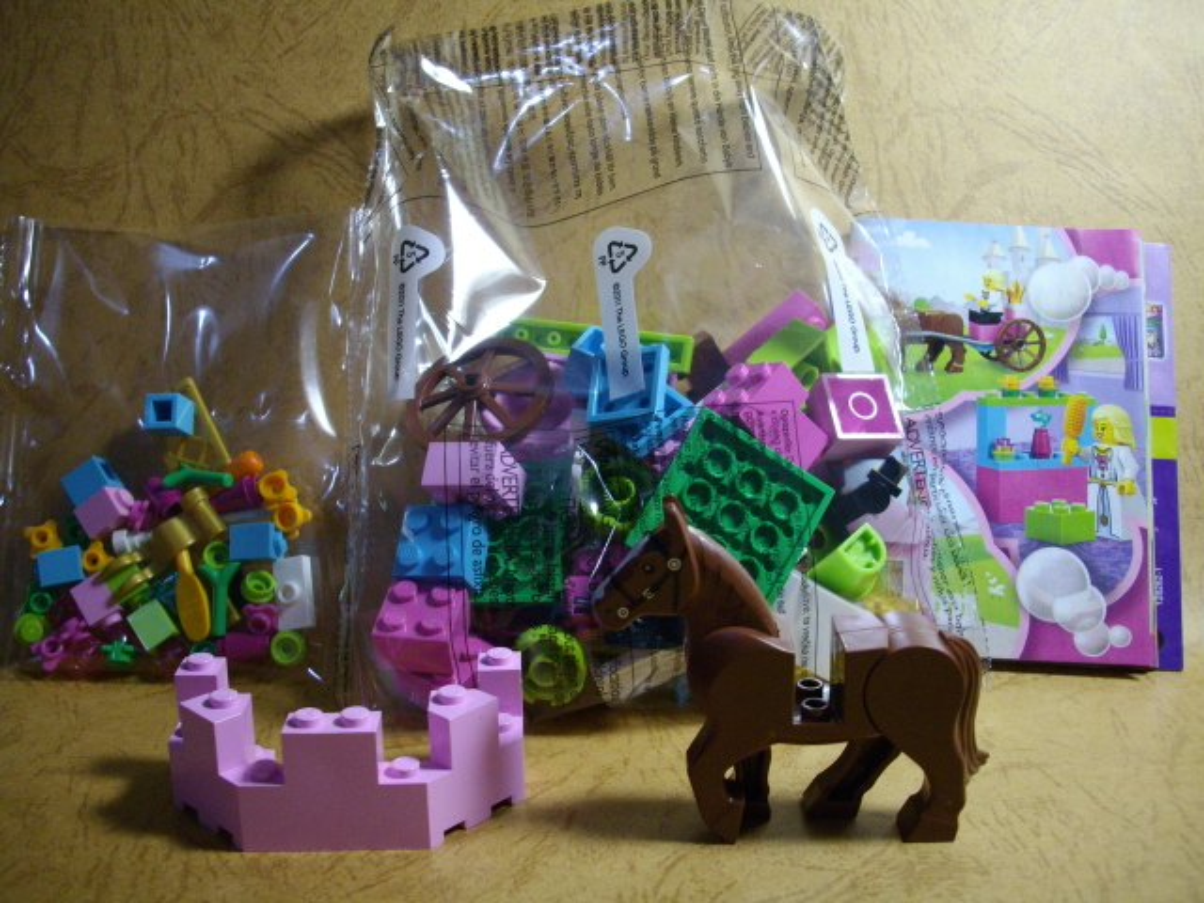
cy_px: 452
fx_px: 1287
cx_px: 602
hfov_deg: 50.1
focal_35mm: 37
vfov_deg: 38.7
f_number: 2.8
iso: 231
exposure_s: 1/50
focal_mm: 6.2
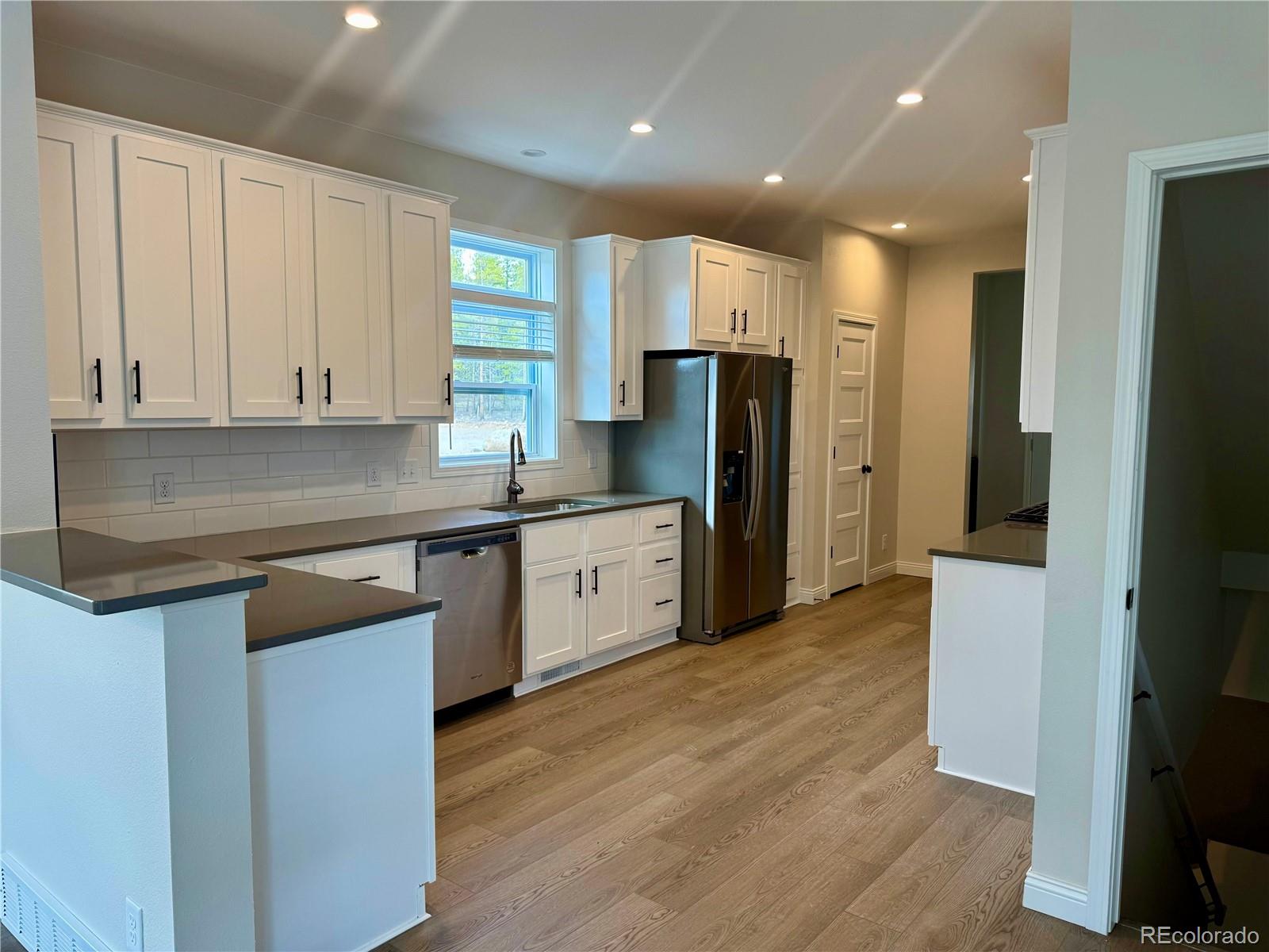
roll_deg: +0.1
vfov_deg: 56.8
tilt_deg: -5.3
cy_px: 476
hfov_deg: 71.6
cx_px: 634
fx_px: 880
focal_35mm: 24
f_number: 1.78
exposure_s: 1/120
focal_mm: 6.76
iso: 80
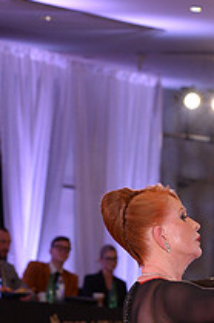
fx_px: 2599
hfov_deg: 4.7
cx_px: 272
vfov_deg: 7.0
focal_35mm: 290
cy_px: 425
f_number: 6.3
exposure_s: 1/250
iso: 2500
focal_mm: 105
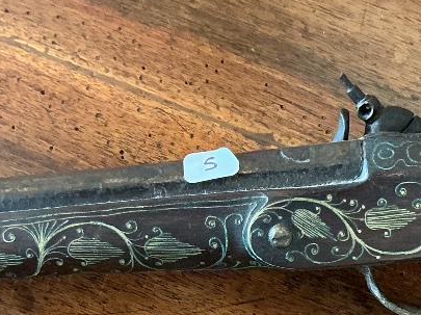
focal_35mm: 86
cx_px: 301
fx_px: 1045
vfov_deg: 16.8
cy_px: 310
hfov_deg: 22.6
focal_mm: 3
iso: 250
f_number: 1.8
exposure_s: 1/60
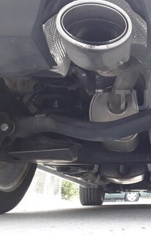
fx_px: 336
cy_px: 100
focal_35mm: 51
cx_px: 182
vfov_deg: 39.5
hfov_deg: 23.2
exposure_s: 1/33
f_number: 1.9
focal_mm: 3.6
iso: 200
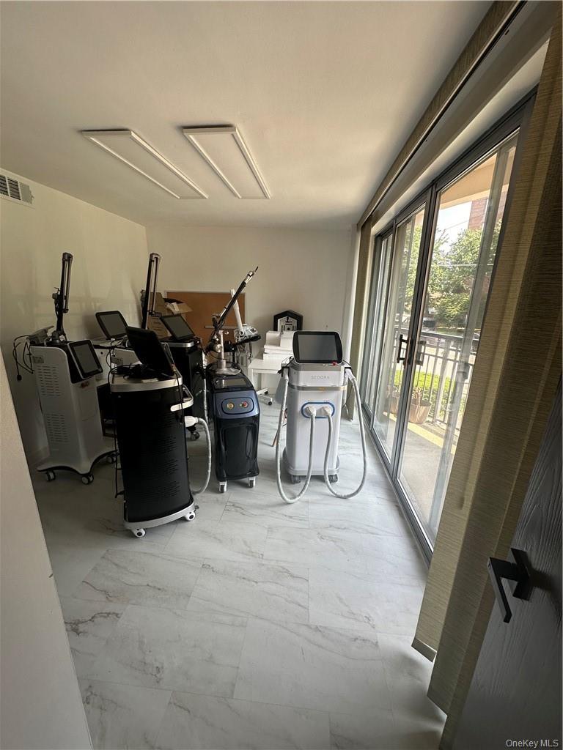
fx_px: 304
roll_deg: -2.0
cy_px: 375
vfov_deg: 102.1
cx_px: 282
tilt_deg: -15.9
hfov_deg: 85.7
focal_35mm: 14
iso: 64
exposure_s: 1/120
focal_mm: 2.22
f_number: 2.2
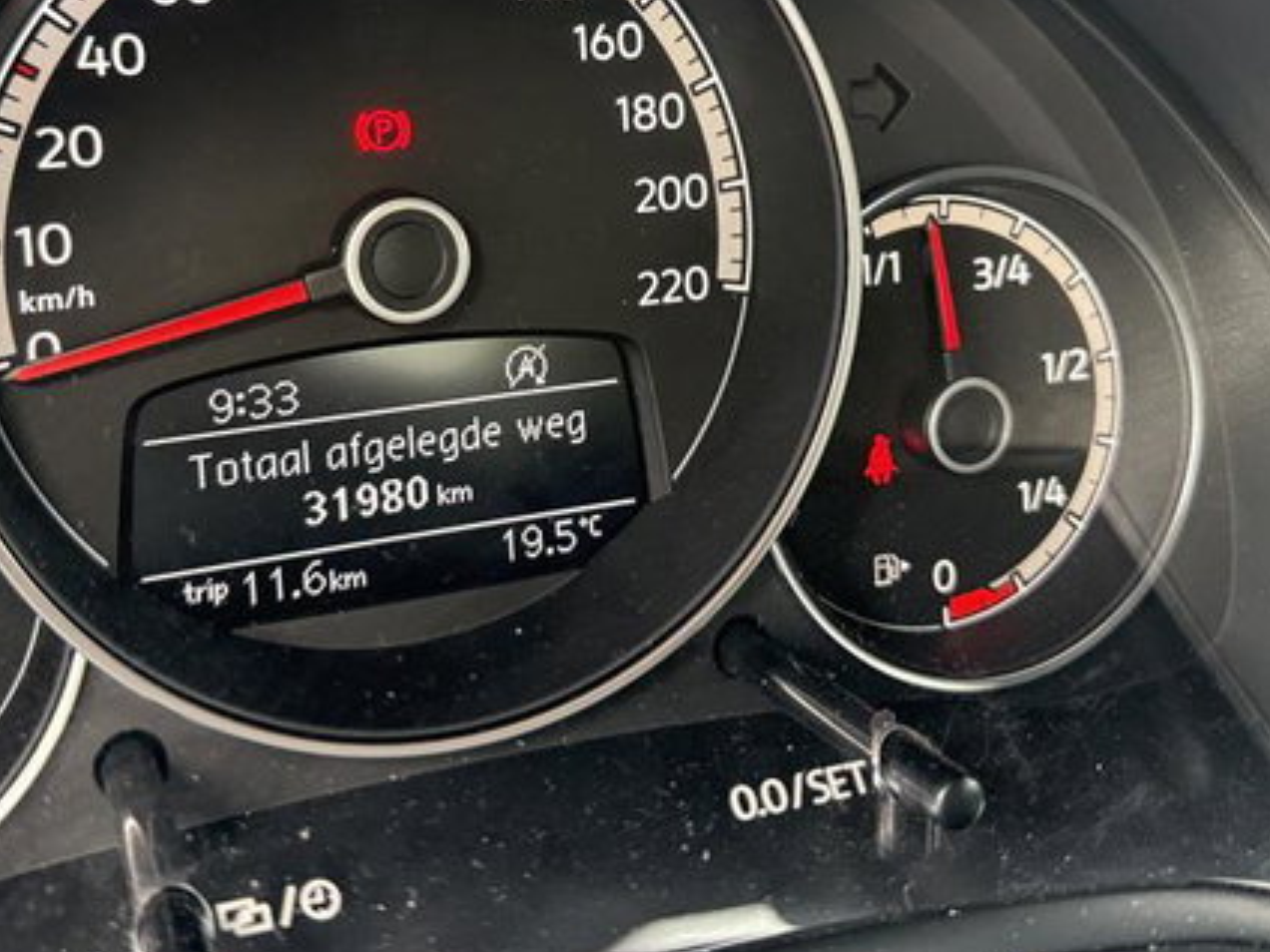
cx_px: 557
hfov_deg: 43.8
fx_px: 1578
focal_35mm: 43
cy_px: 222
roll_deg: -3.5
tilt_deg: -21.1
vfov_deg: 32.9
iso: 320
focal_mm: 6.76
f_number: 1.78
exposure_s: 1/120
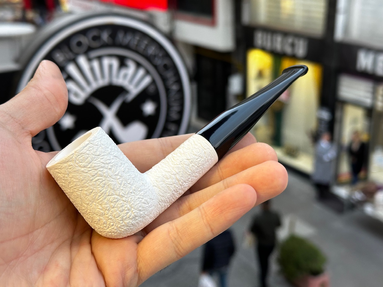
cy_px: 144
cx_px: 192
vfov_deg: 30.3
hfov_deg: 39.7
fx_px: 531
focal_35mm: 48
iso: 100
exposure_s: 1/50
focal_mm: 6.86
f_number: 1.78
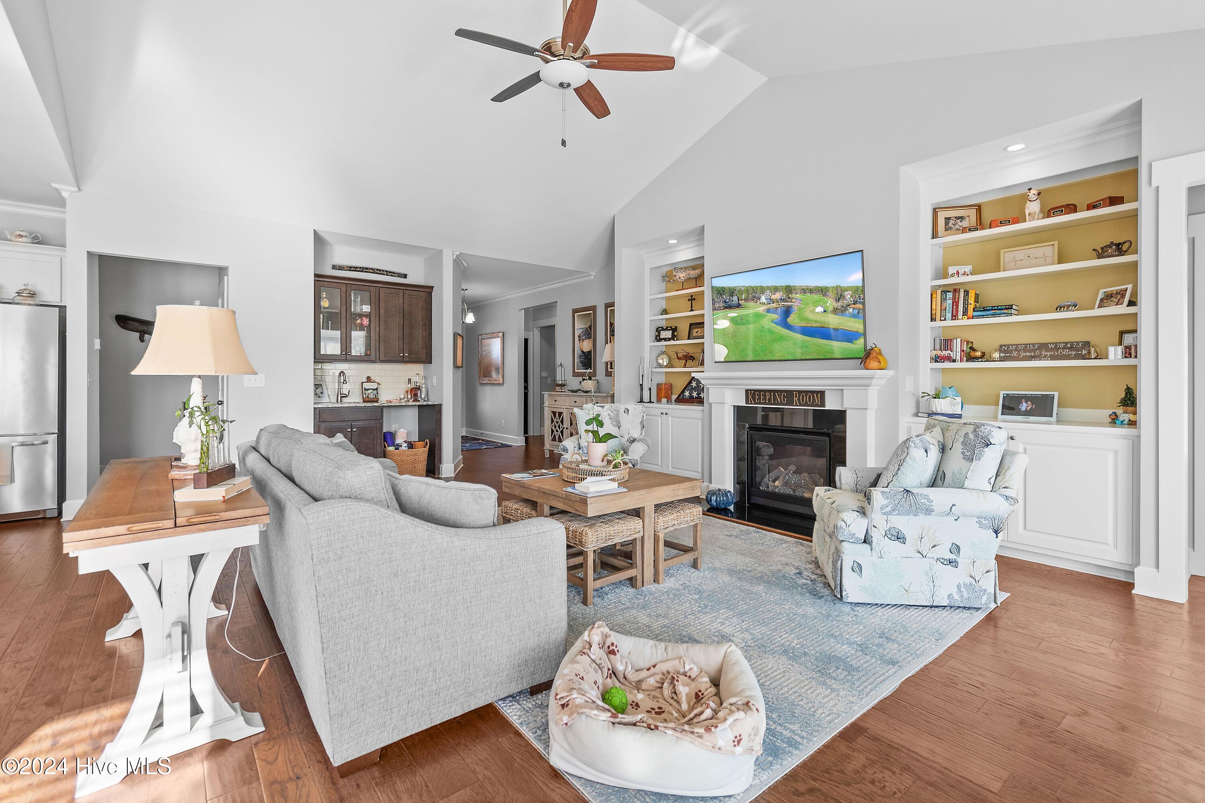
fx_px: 502
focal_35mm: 15
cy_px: 402
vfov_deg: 77.3
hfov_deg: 100.4
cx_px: 602
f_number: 4.5
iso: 100
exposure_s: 1/20
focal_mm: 10
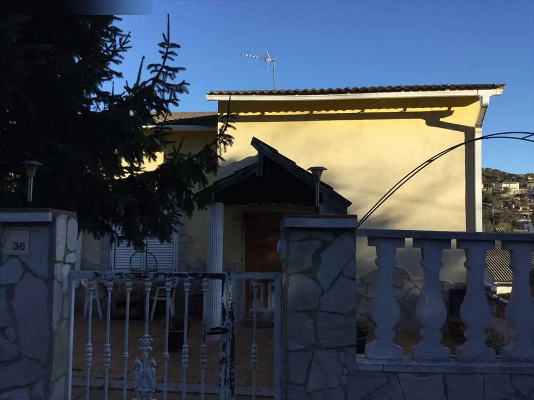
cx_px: 267
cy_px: 200
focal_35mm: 31
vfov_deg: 45.4
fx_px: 478
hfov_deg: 58.4
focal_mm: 3.3
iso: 25
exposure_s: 1/1164
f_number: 2.4
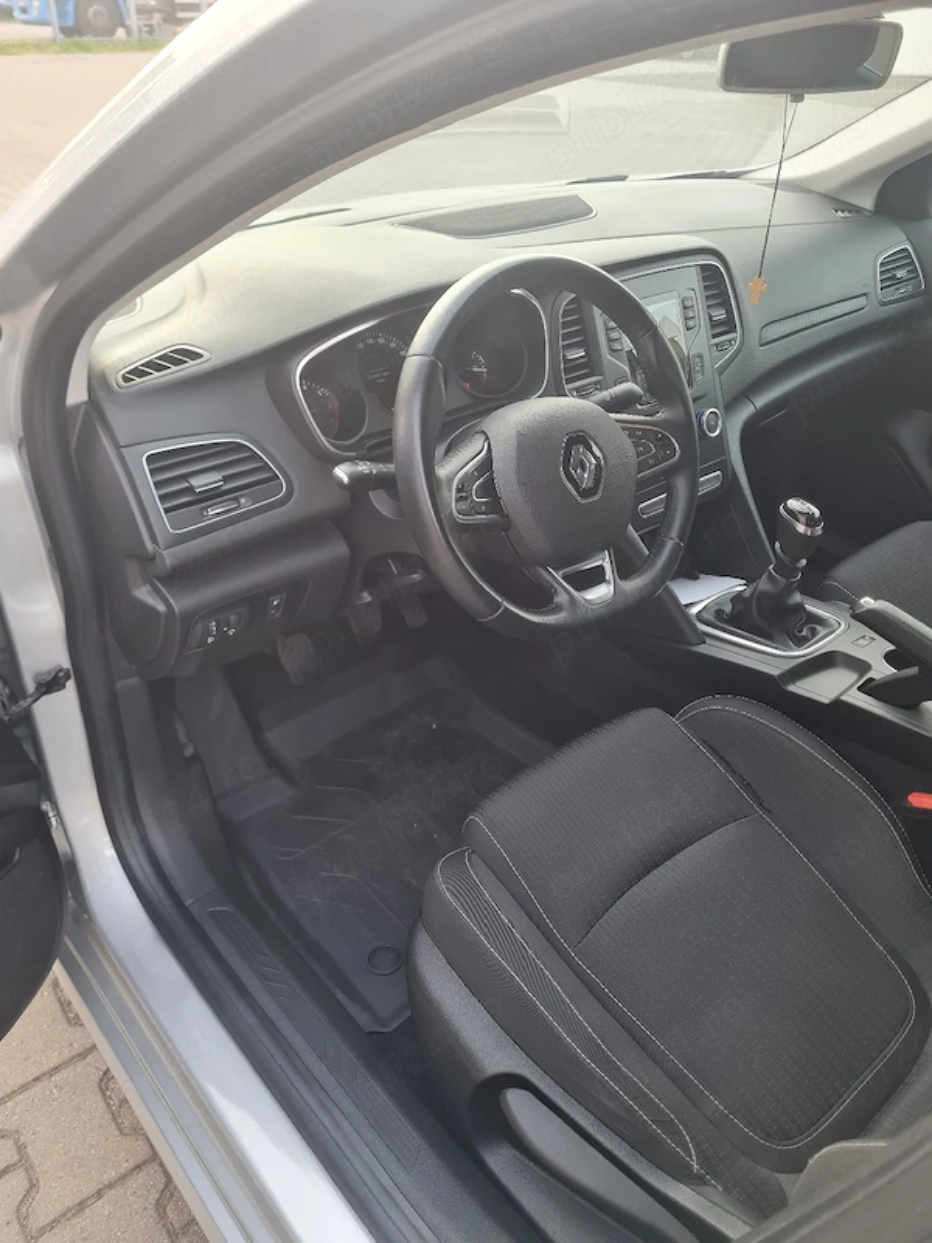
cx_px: 466
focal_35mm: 26
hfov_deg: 53.1
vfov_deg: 67.3
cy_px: 622
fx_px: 933
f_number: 1.8
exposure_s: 1/120
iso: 64
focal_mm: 5.4
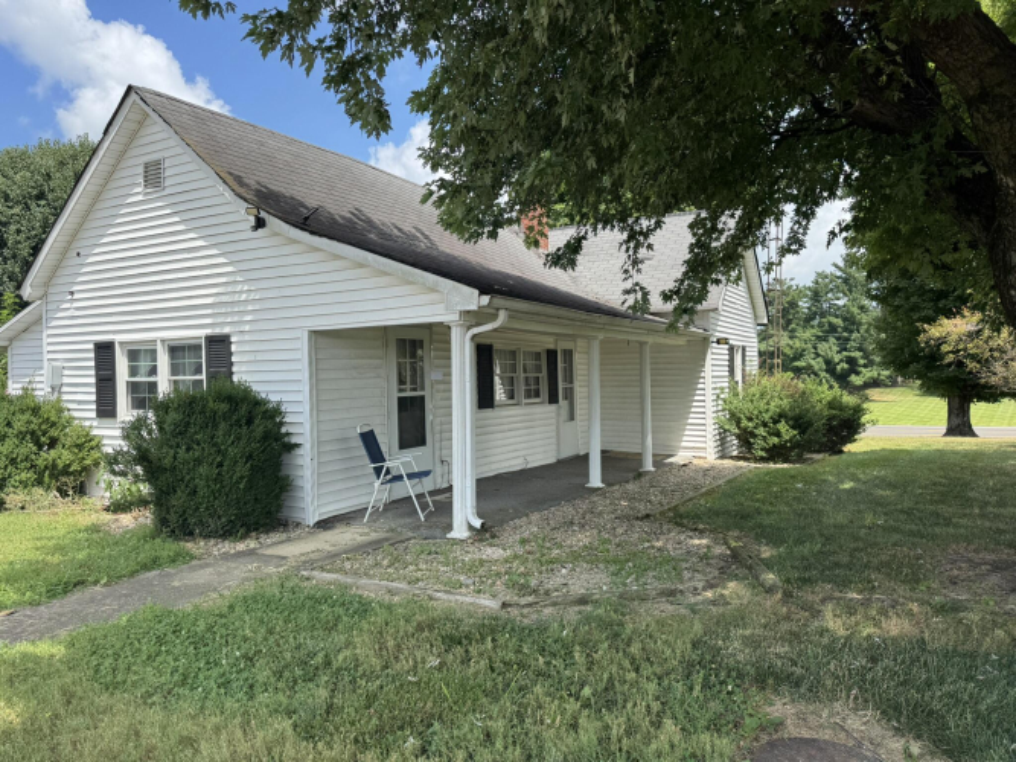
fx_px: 704
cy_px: 381
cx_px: 508
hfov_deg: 71.6
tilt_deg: +1.7
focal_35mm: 24
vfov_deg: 56.8
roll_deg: +0.1
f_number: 1.78
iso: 80
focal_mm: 6.76
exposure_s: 1/1767
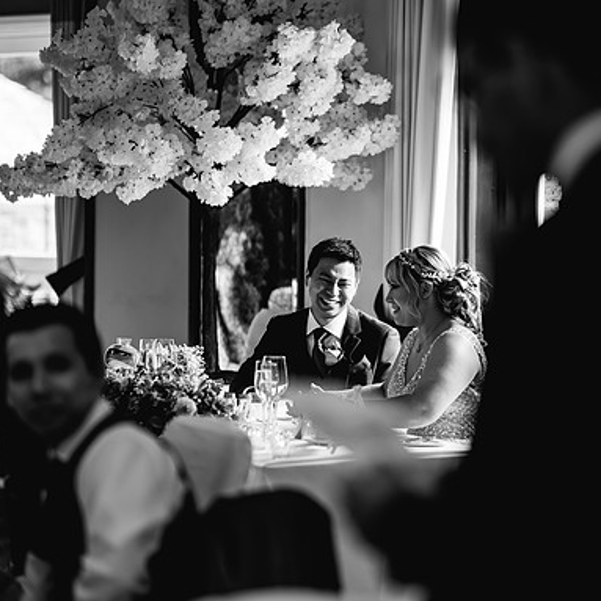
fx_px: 2180
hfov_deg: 15.7
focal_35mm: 111
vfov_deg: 15.7
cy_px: 300
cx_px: 363
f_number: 1.4
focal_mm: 85
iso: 320
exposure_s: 1/250
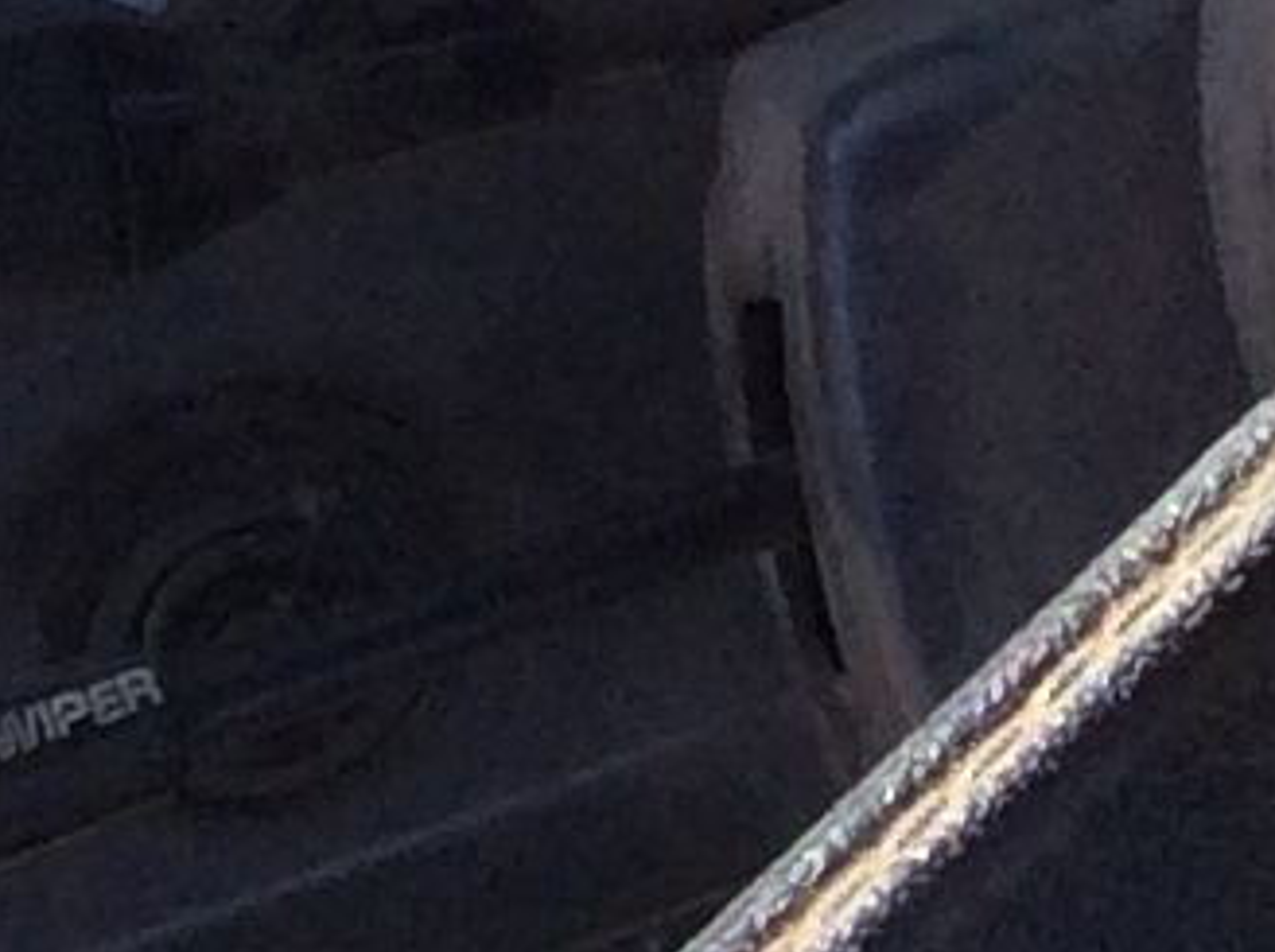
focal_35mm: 253
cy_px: -2397
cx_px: 1722
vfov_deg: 5.4
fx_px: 9305
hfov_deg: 7.7
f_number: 2.4
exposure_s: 1/251
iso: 32
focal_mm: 3.3
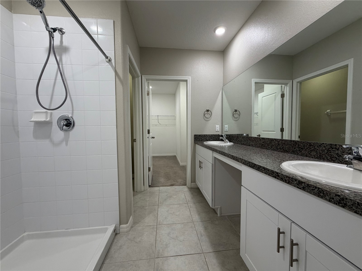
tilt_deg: -3.1
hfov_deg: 102.1
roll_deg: +0.5
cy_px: 136
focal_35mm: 14
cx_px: 181
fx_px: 146
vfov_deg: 85.7
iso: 200
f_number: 2.2
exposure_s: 1/120
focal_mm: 2.22
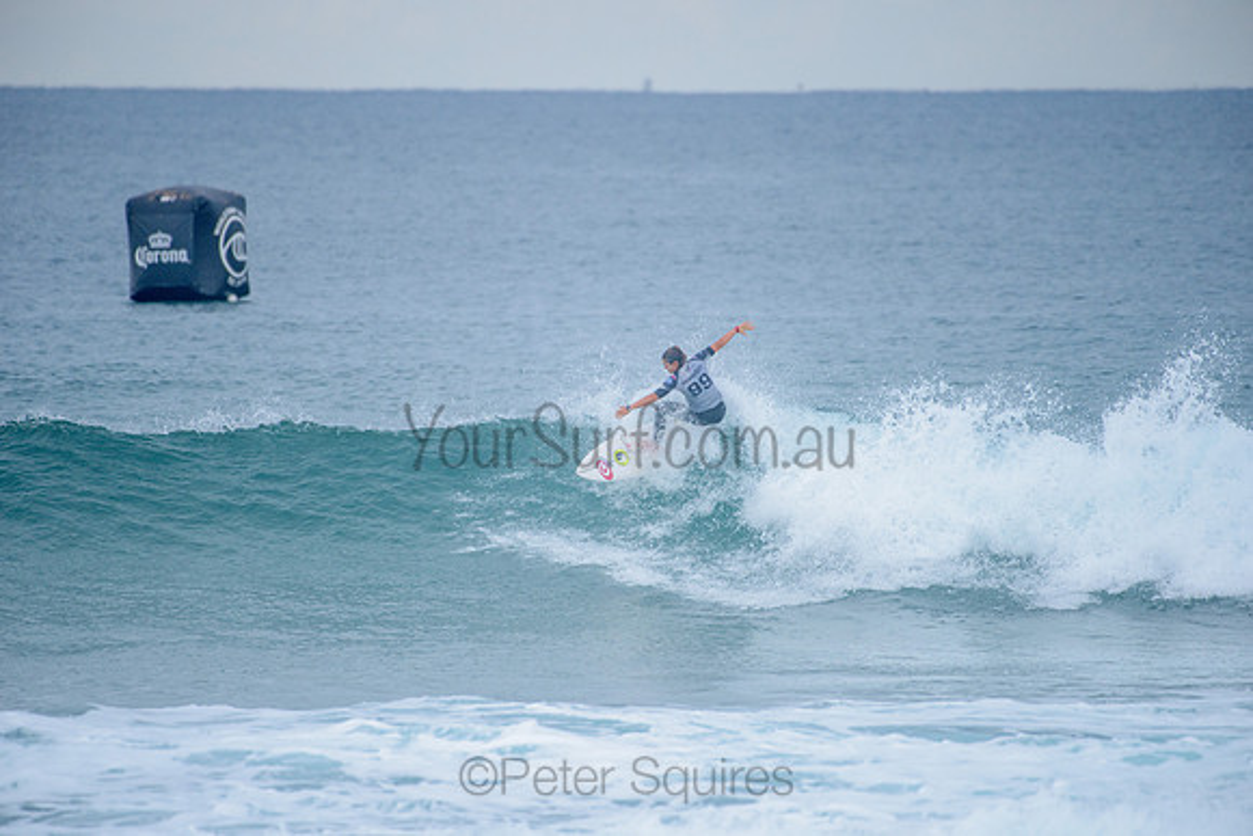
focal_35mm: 512
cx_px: 626
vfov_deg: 2.7
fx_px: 17823
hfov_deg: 4.0
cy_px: 418
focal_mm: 500
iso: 640
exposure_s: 1/2000
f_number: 5.6
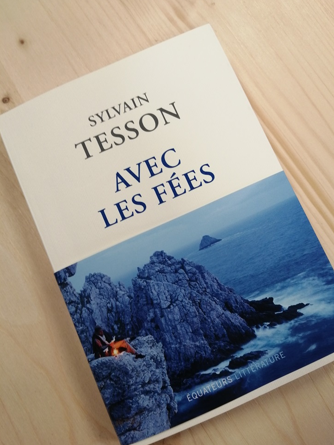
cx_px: 173
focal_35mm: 27
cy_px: 226
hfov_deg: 51.3
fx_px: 347
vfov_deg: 65.3
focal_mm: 3.46
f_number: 1.8
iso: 80
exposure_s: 1/33.3
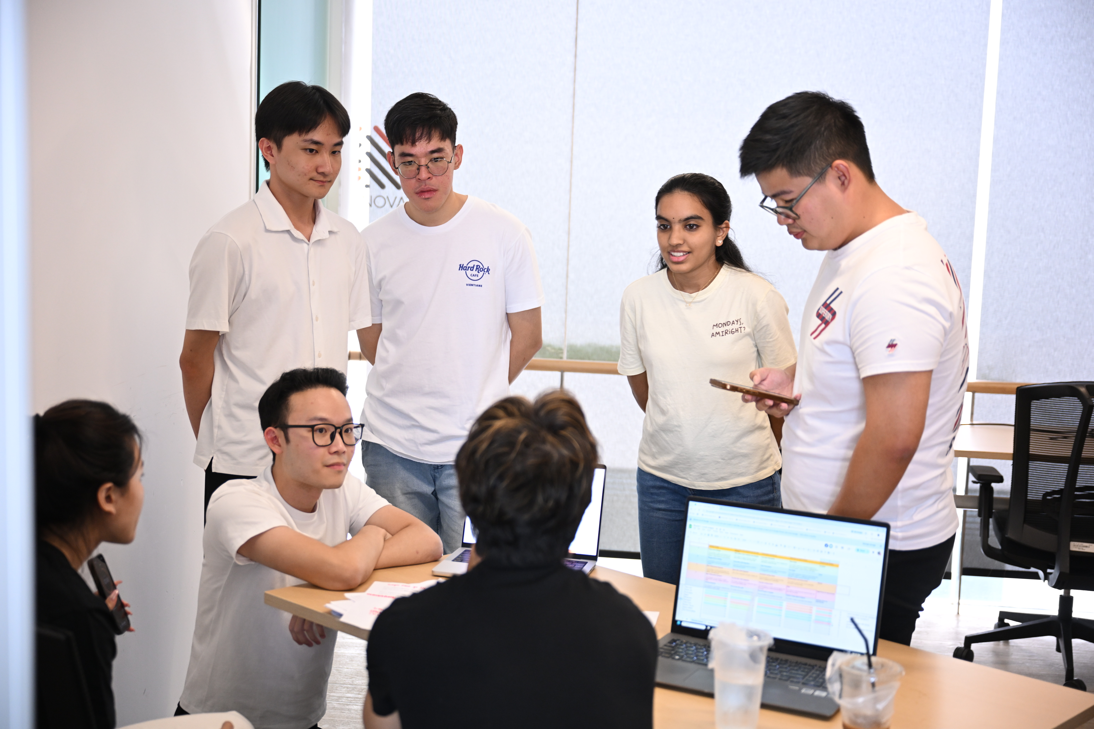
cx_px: 547
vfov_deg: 29.2
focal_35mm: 46
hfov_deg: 42.7
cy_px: 364
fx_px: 1398
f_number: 2.8
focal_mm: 46
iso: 800
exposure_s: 1/125
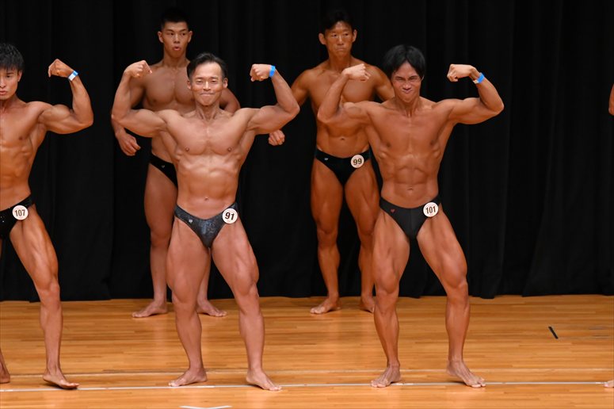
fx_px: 4603
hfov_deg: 7.6
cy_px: 204
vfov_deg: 5.1
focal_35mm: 270
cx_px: 307
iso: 3200
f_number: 5.6
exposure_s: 1/400
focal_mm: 180
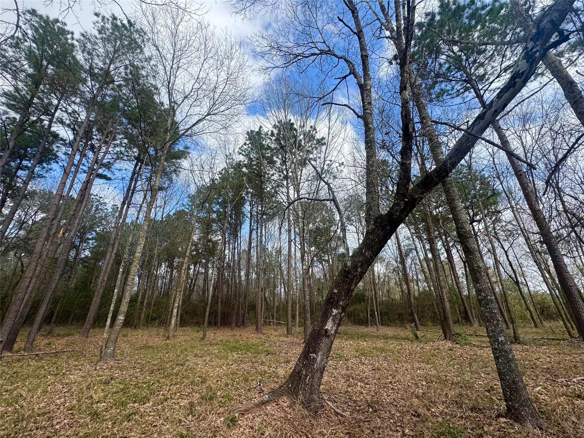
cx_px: 292
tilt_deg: +23.5
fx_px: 236
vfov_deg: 85.7
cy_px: 219
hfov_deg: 102.1
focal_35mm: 14
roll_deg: +2.0
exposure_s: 1/1020
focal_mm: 2.22
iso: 50
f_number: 2.2
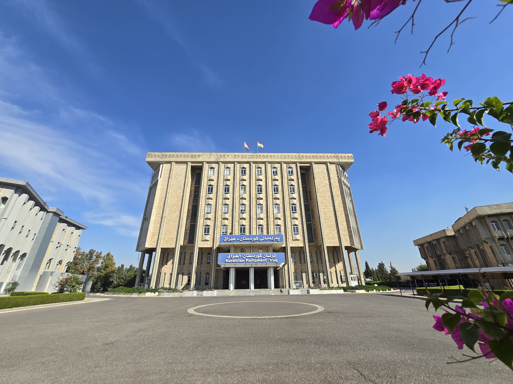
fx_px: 193
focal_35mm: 13
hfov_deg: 106.2
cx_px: 256
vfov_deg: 89.9
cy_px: 192
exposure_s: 1/2715
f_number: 2.2
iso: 50
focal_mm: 2.2
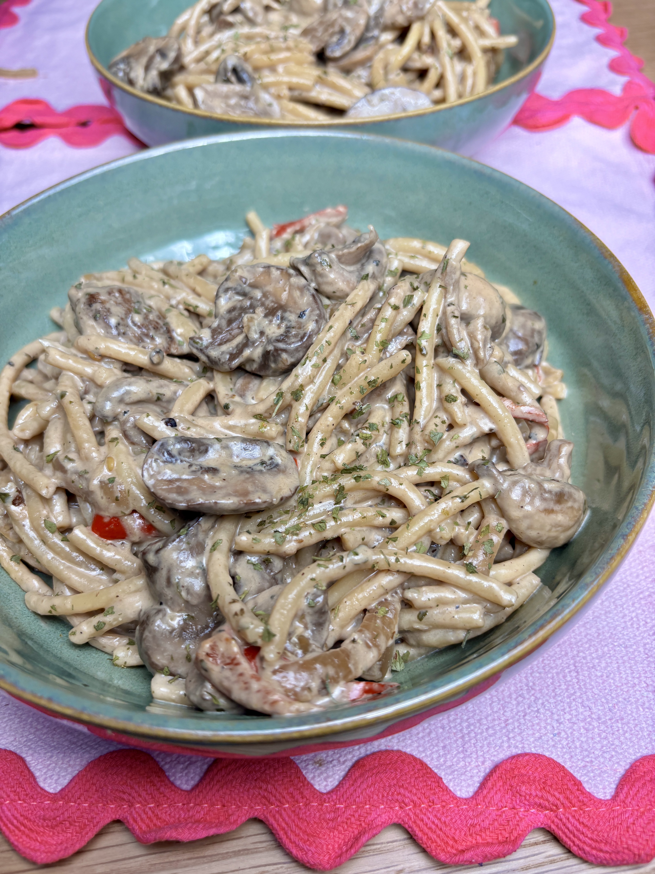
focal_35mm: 26
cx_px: 328
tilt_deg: -52.4
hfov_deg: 53.1
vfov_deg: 67.3
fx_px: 656
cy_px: 437
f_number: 1.6
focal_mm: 5.96
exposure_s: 1/433
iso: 50
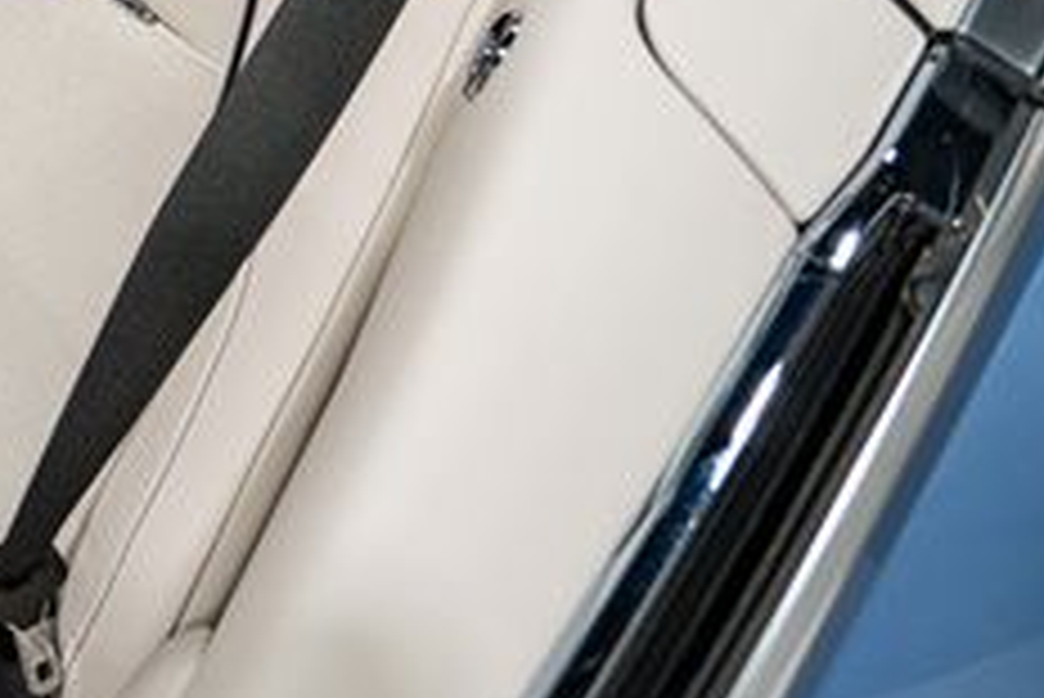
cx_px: -387
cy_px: -187
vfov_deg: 18.5
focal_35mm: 69
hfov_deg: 24.6
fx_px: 2002
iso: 1600
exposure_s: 1/50
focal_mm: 25
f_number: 4
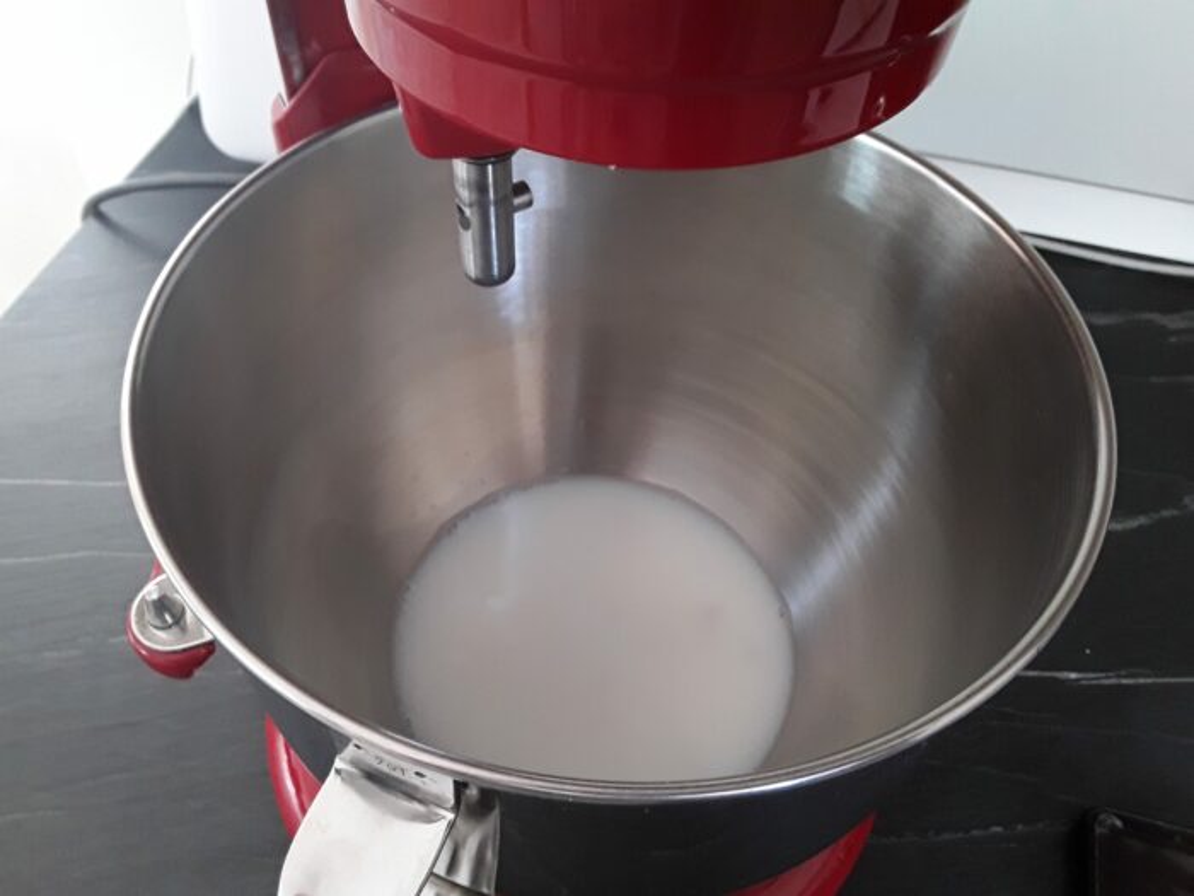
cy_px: 448
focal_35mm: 27
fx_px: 931
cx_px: 597
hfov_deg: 65.3
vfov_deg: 51.4
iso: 160
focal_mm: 2.91
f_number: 1.9
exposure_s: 1/17
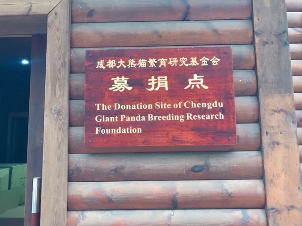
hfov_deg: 63.4
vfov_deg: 49.7
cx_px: 151
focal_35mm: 28
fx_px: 244
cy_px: 113
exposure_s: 1/33
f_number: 1.8
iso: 40
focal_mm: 3.99
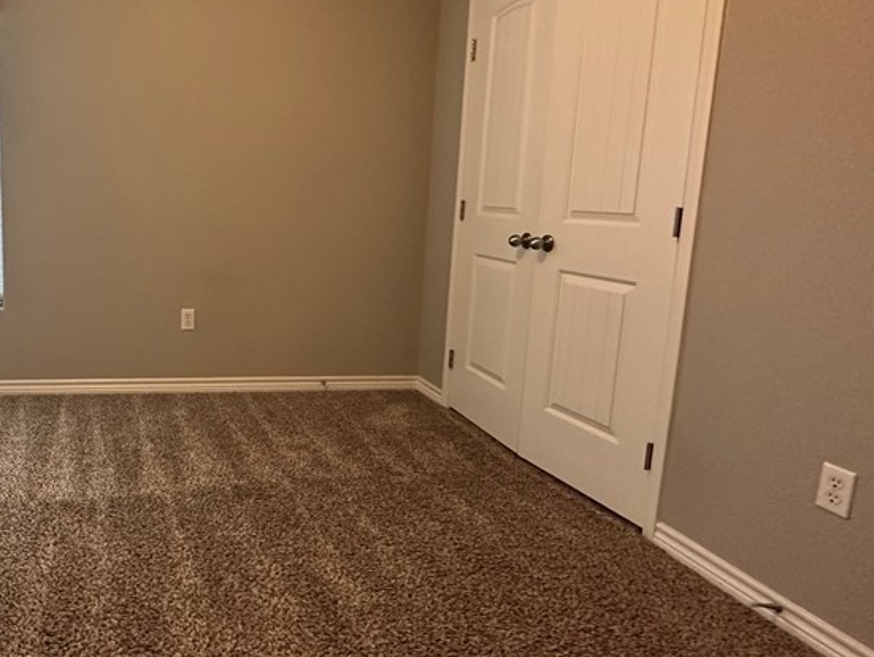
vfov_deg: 52.9
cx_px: 157
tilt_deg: -8.1
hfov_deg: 60.9
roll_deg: -0.4
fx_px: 657
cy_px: 282
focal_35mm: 26
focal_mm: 2.22
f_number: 2.2
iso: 400
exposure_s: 1/60
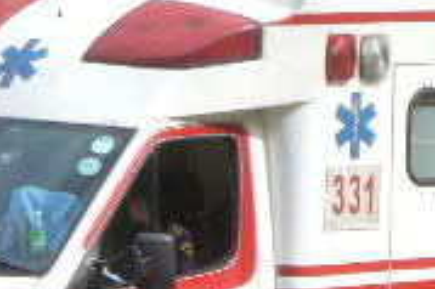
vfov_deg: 3.1
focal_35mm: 443
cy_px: 214
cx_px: 214
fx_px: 5348
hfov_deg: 4.7
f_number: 7.4
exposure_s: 1/200
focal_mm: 21
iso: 100
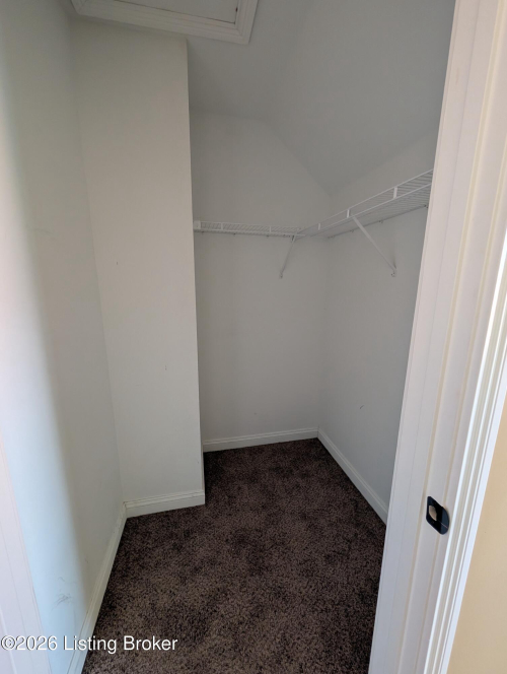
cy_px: 337
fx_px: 234
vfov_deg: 110.5
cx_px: 254
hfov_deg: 94.6
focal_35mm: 12
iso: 259
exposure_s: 1/23.8
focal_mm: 2.02
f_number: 1.7
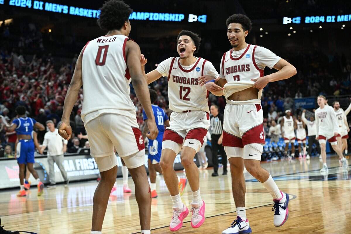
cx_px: 176
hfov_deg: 28.8
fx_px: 682
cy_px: 117
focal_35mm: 70
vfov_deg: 19.5
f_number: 3.2
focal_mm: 70
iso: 3200
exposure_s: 1/1250
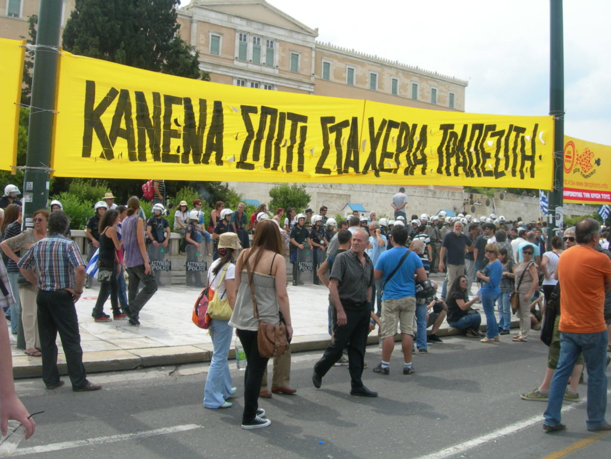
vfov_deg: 37.7
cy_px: 230
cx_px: 306
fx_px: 671
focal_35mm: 38
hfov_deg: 49.0
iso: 50
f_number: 4.8
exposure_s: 1/370
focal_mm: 7.8
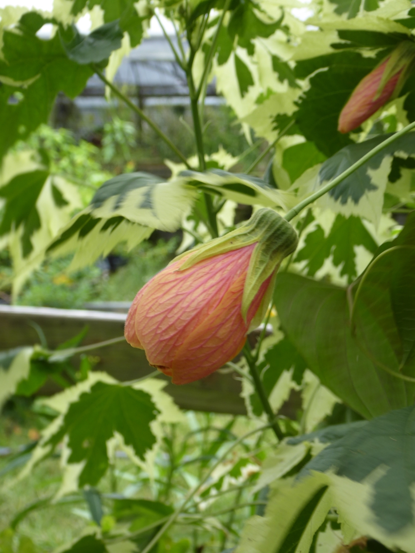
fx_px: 799
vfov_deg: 38.2
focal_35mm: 50
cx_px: 208
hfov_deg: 29.1
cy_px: 276
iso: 100
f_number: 4.1
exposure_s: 1/60
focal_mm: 9
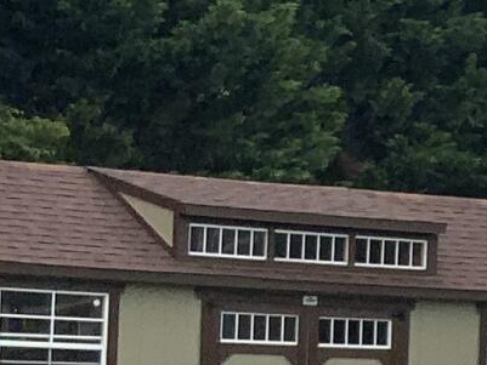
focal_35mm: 217
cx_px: 1267
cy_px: 357
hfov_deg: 8.2
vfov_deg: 6.8
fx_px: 3054
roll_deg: -2.4
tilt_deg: -0.1
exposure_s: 1/1675
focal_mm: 3
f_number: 1.8
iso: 16
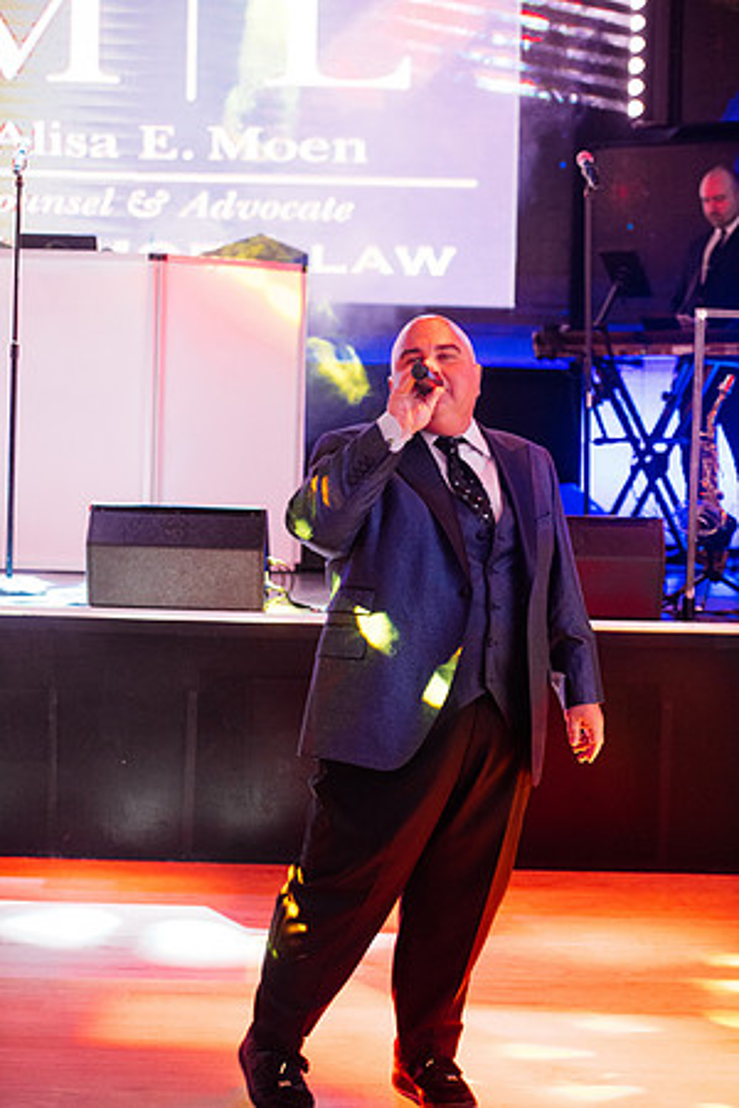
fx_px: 2155
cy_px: 554
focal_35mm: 70
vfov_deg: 28.8
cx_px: 370
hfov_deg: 19.5
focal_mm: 70
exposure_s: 1/200
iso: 2000
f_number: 2.8
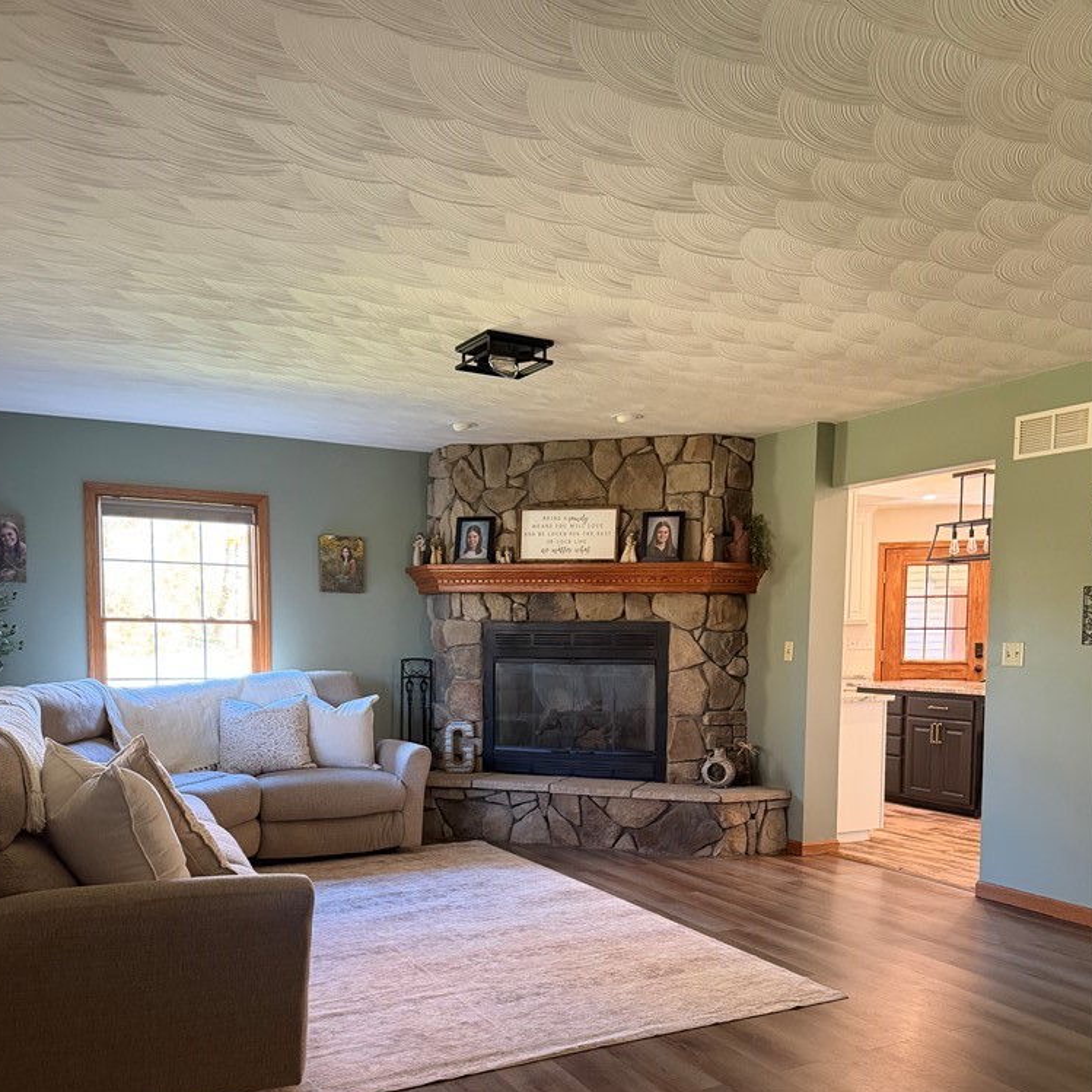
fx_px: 1035
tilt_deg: -6.0
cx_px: 539
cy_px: 711
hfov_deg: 55.6
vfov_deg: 54.7
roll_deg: -1.0
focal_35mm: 29
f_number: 1.78
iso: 500
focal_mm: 6.76
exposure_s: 1/60
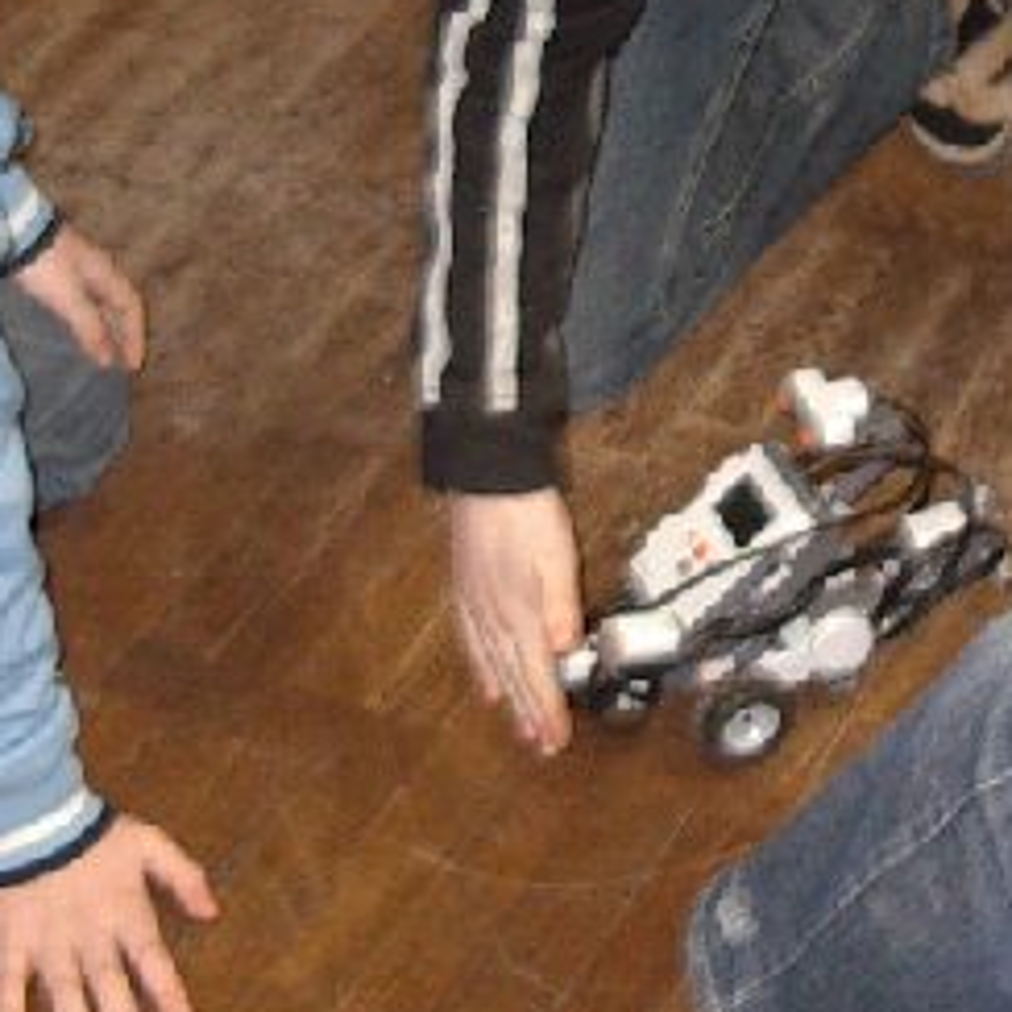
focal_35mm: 110
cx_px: 763
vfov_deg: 15.6
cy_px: 29
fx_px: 3638
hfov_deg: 15.8
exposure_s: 1/60
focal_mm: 5.8
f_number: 2.6
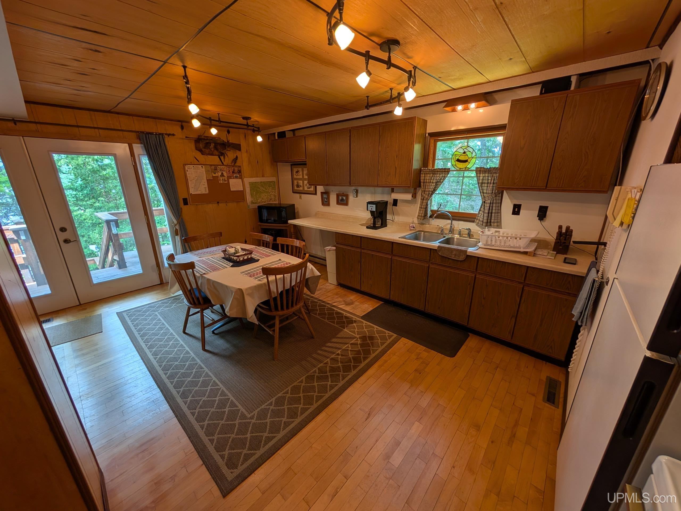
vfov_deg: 94.5
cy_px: 256
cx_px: 340
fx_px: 236
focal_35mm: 12
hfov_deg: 110.5
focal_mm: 2.02
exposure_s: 1/60
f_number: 1.7
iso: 52
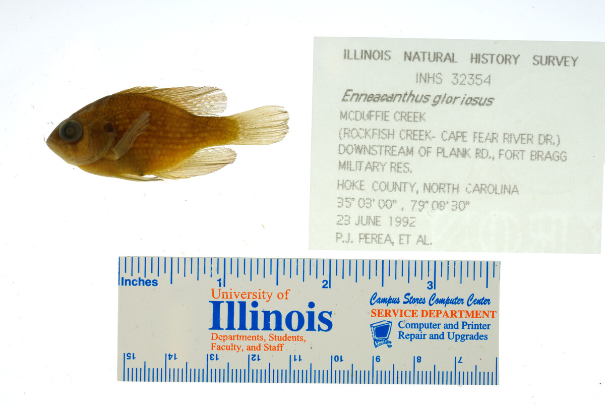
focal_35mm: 60
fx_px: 1009
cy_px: 202
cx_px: 302
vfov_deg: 22.6
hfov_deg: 33.4
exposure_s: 1/200
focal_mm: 60
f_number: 10
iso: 100
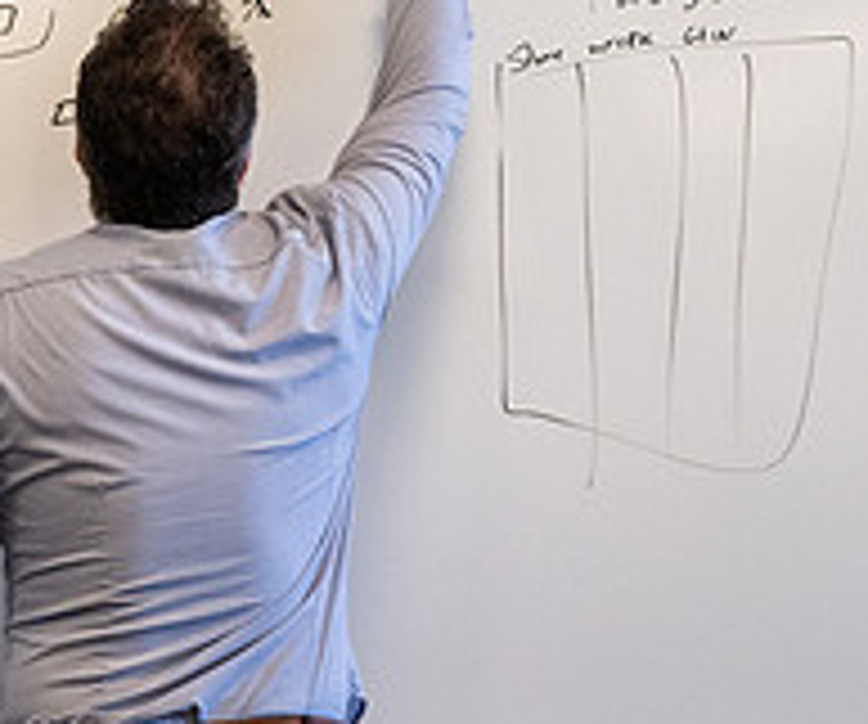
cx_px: -45
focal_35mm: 296
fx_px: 7733
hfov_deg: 6.4
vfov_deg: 5.4
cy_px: 70
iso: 800
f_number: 3.2
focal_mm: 70
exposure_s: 1/320
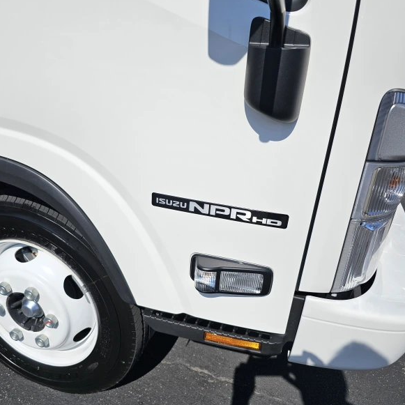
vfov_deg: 57.3
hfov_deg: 57.1
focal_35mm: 28
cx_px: 177
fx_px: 371
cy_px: 206
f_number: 1.7
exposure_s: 1/2071
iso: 10
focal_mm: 6.3
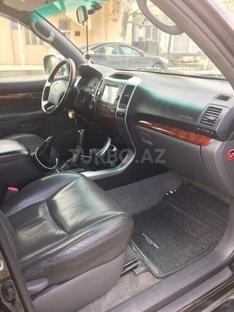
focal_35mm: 29
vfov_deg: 61.7
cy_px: 156
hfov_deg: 48.2
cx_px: 117
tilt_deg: -21.9
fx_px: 261
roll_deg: +0.2
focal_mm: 4.15
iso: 40
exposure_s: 1/100
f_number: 2.2
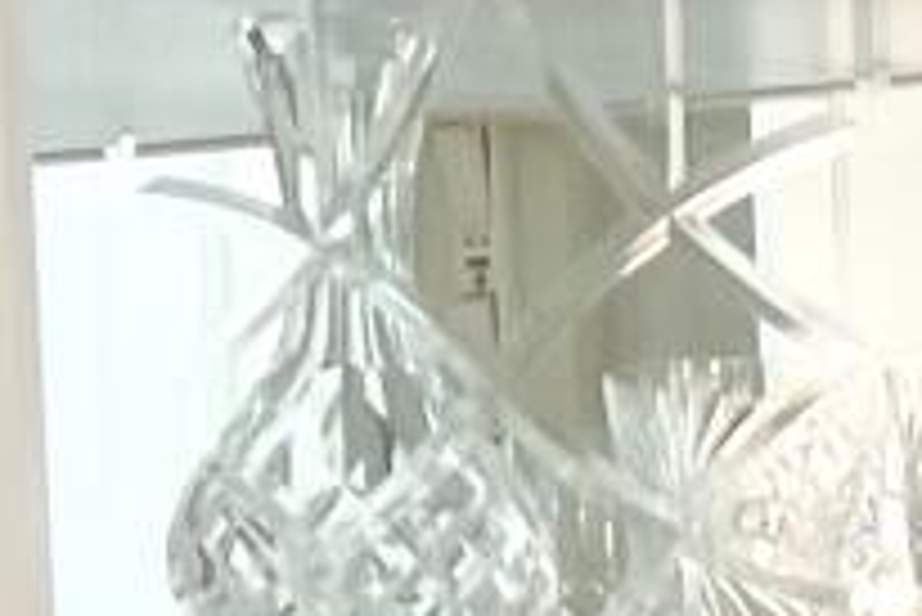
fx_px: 6766
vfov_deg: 4.7
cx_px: 2429
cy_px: 2428
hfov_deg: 7.2
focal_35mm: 264
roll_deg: +0.3
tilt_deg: -5.6
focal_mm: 5.7
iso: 64
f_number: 1.5
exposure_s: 1/120
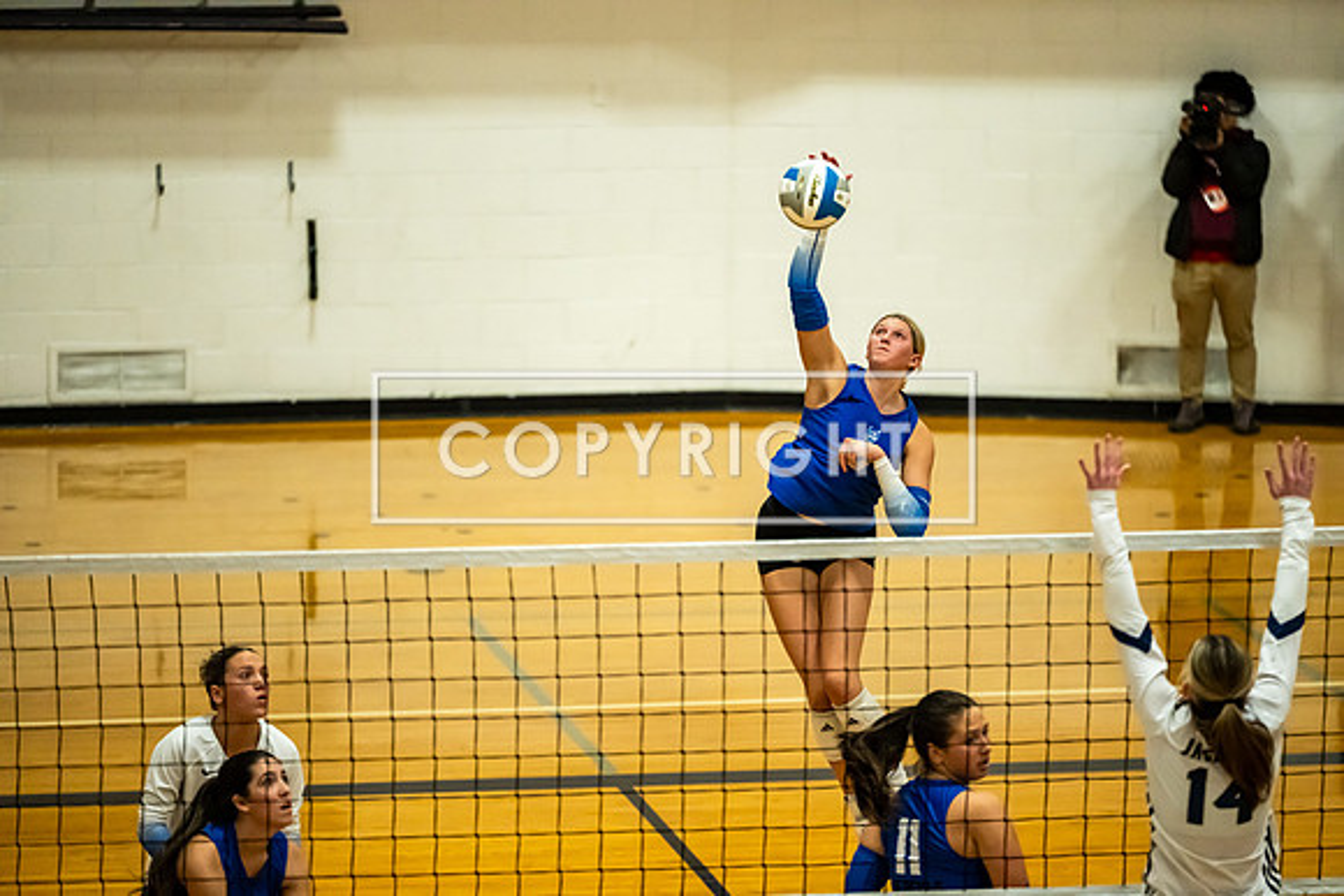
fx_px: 7468
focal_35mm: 200
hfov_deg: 10.3
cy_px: 448
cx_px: 672
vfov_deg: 6.9
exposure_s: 1/1250
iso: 4500
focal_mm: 200
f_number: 2.8
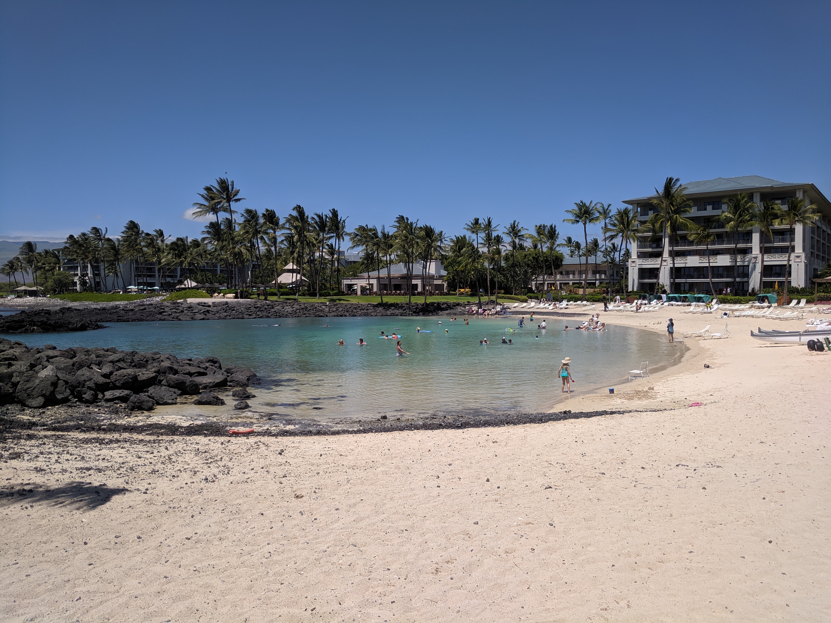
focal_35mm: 26
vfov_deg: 53.1
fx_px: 624
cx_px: 416
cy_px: 312
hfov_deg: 67.3
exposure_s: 1/3205
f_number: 2
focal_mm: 4.67
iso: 52
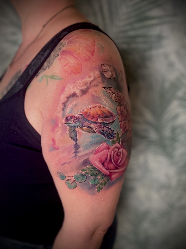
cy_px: 124
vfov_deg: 67.3
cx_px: 93
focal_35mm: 26
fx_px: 186
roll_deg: -1.0
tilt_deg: -26.4
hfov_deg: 53.1
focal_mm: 4.2
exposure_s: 1/60
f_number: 1.6
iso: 250
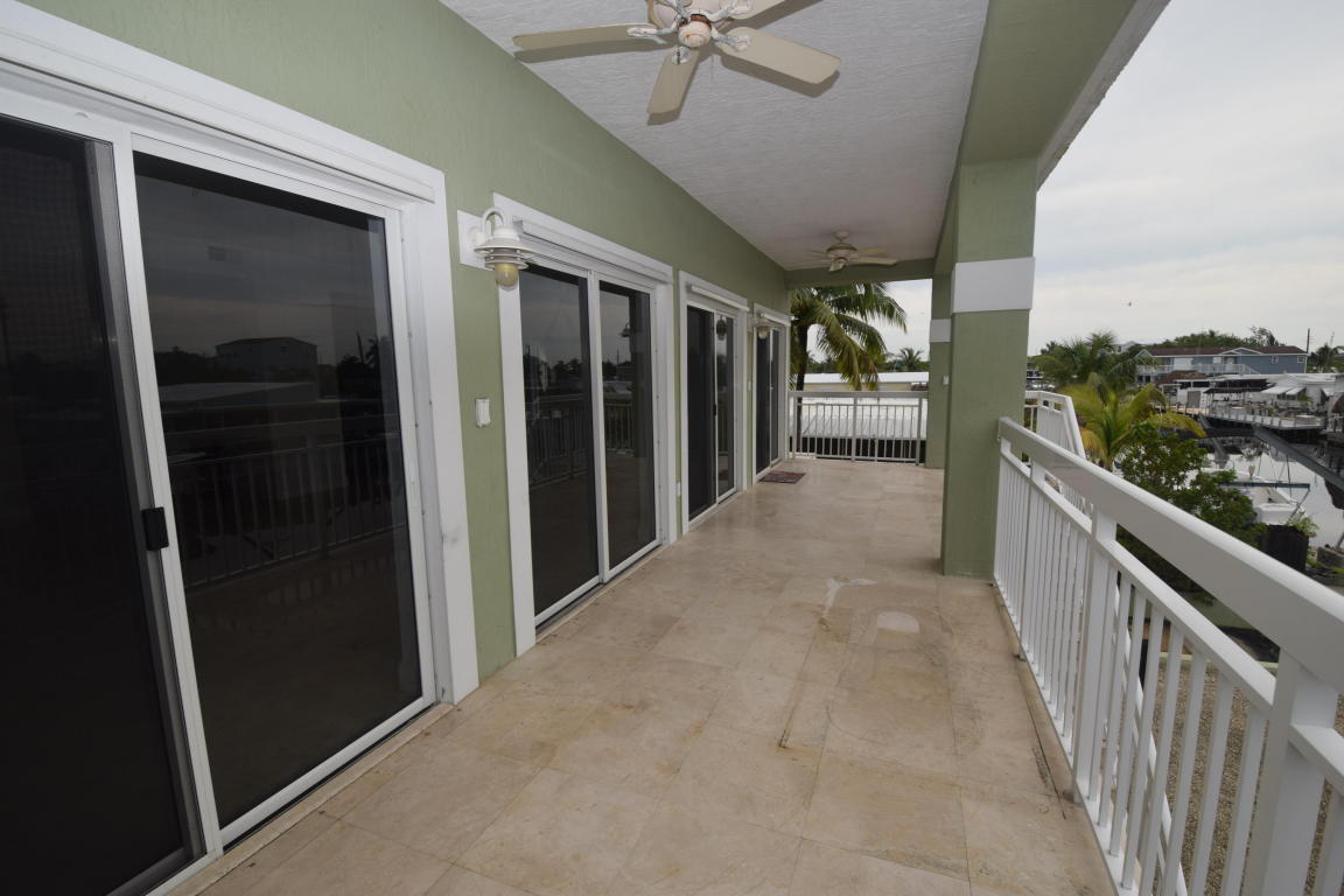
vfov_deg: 77.3
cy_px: 448
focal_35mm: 15
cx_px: 672
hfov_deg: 100.4
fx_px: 560
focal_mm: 10
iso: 100
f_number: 6.3
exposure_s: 1/160
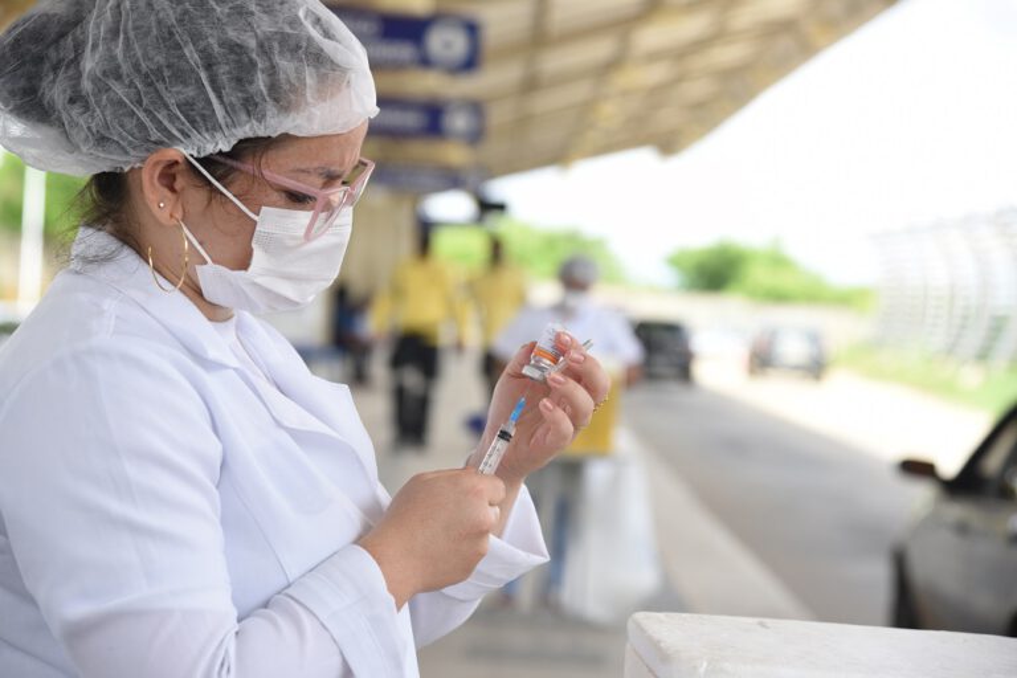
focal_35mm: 98
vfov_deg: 14.0
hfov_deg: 20.8
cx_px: 508
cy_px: 339
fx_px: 2768
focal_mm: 98
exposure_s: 1/500
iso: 400
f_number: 5
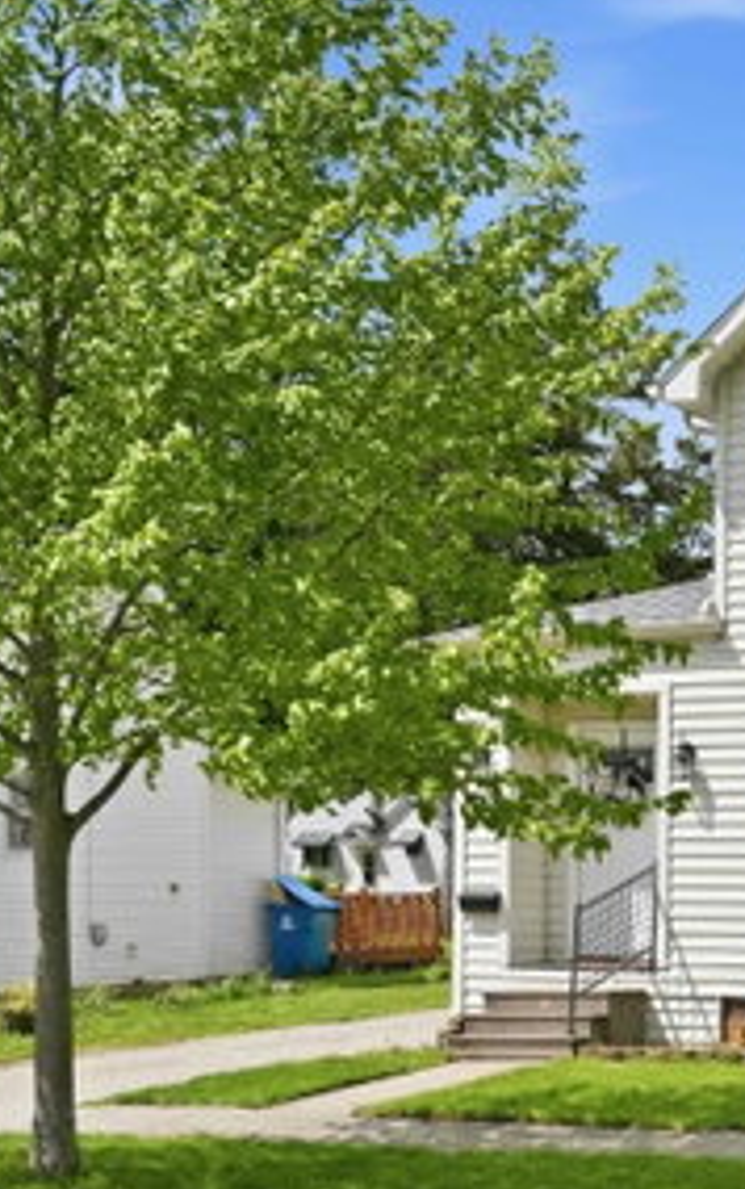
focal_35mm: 55
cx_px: 1007
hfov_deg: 21.1
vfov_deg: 36.8
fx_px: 1783
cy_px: 651
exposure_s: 1/4000
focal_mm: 20
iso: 1600
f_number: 8
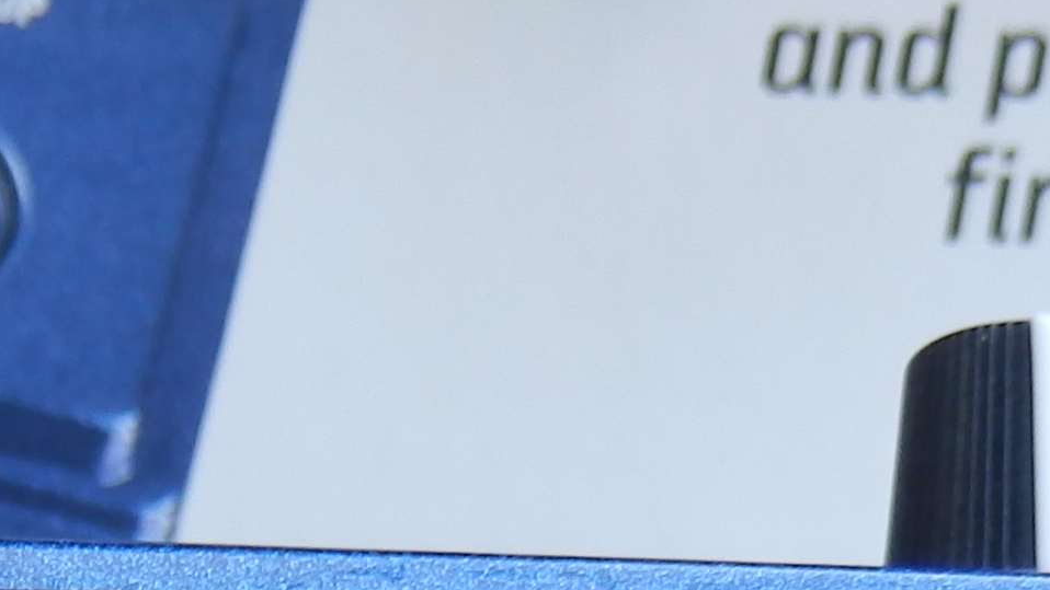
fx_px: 3647
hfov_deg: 16.2
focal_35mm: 131
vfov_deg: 8.2
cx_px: 139
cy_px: 1624
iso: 80
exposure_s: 1/50
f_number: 3
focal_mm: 4.5
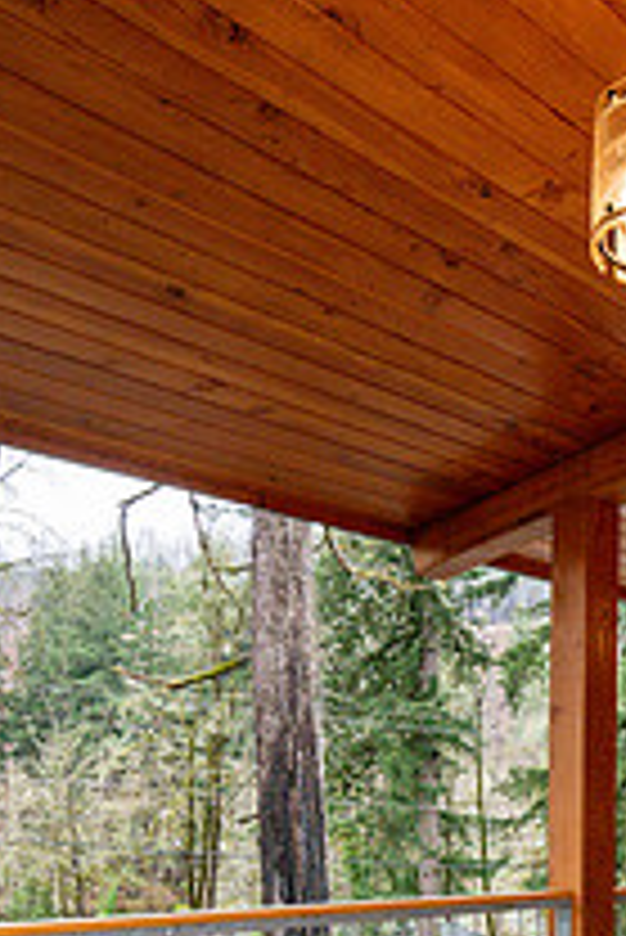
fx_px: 1015
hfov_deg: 29.6
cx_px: 743
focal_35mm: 39
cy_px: 853
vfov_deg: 44.7
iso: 2500
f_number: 6.3
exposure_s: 1/250
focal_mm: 14
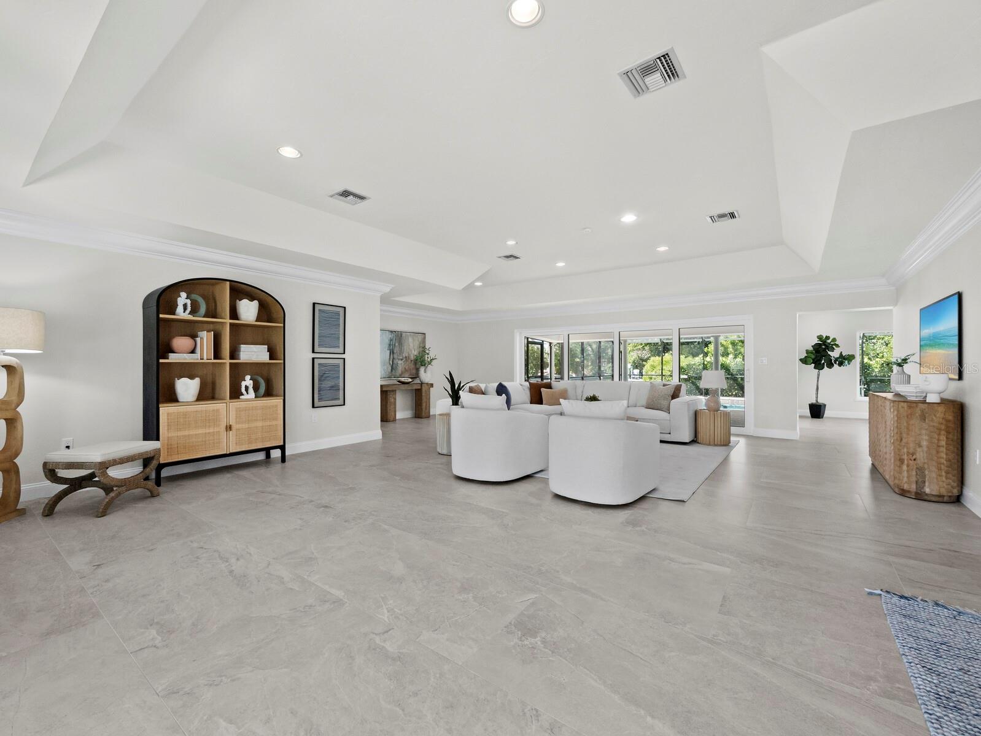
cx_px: 490
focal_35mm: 14
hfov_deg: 102.0
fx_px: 397
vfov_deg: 85.7
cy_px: 368
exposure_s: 1/25
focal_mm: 7
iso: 1250
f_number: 9
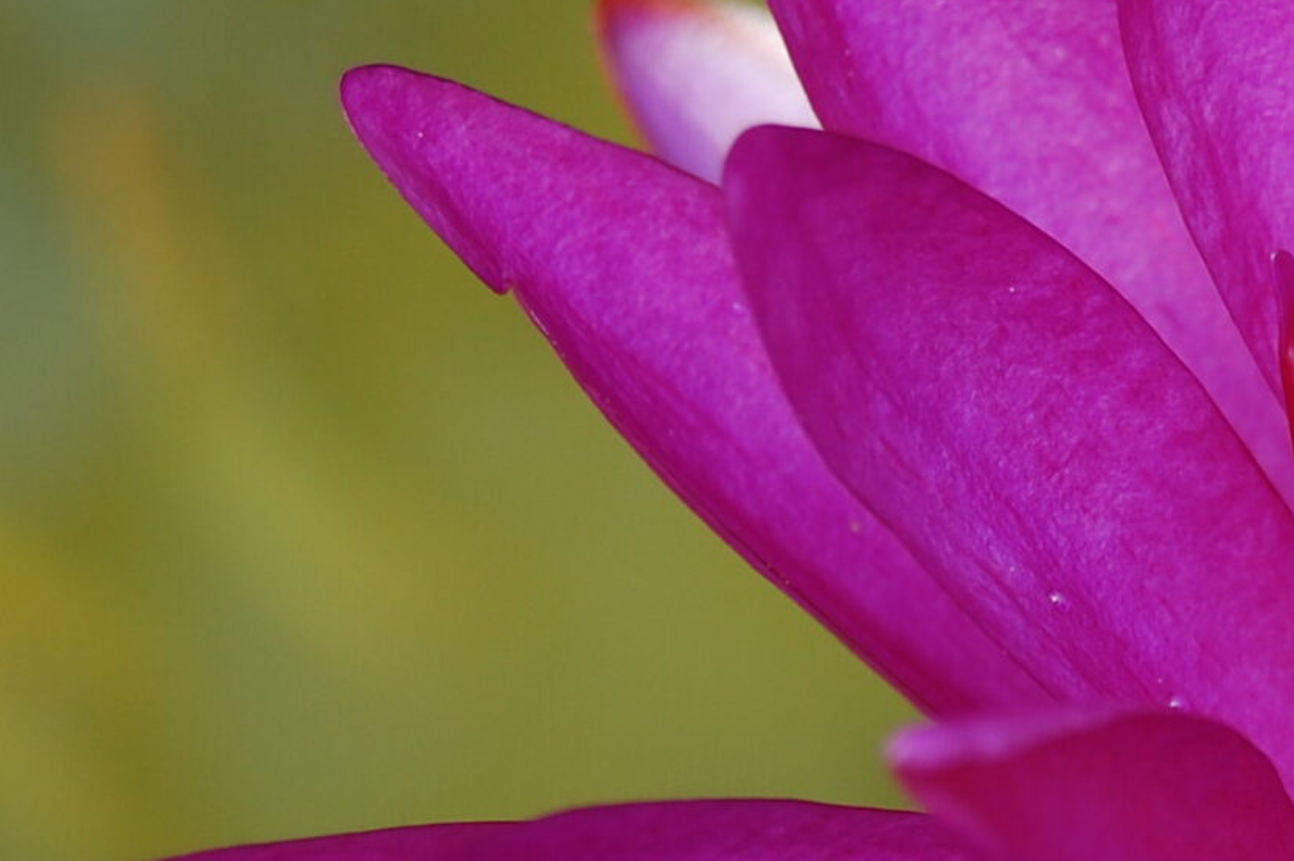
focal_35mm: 254
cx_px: 1780
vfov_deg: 5.4
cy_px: 617
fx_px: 9106
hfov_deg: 8.0
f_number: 5.6
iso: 200
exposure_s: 1/125
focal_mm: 55
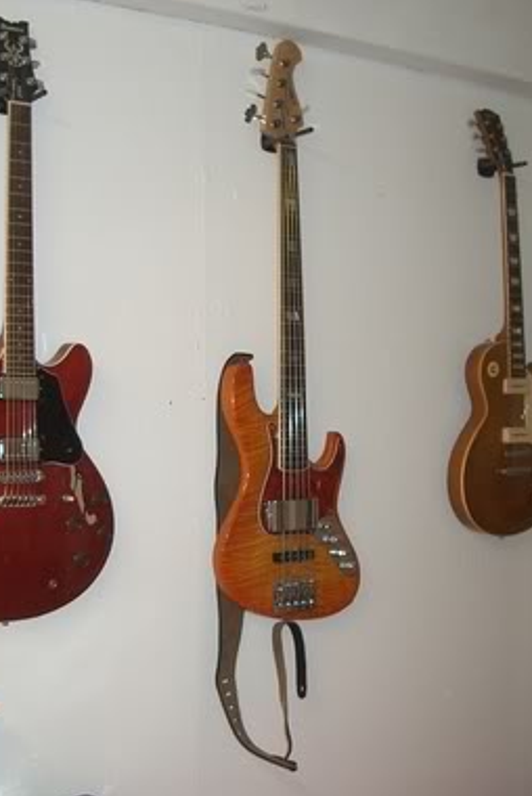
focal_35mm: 49
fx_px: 1084
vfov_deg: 40.3
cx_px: 138
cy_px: 400
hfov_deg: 27.2
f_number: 2.6
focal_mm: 5.8
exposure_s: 1/40
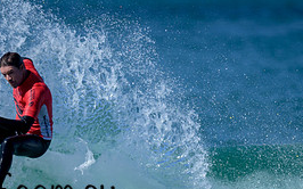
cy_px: 228
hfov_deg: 1.0
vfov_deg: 0.6
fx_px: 17837
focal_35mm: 2161
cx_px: 0
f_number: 6.3
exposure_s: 1/2000
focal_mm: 800
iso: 320
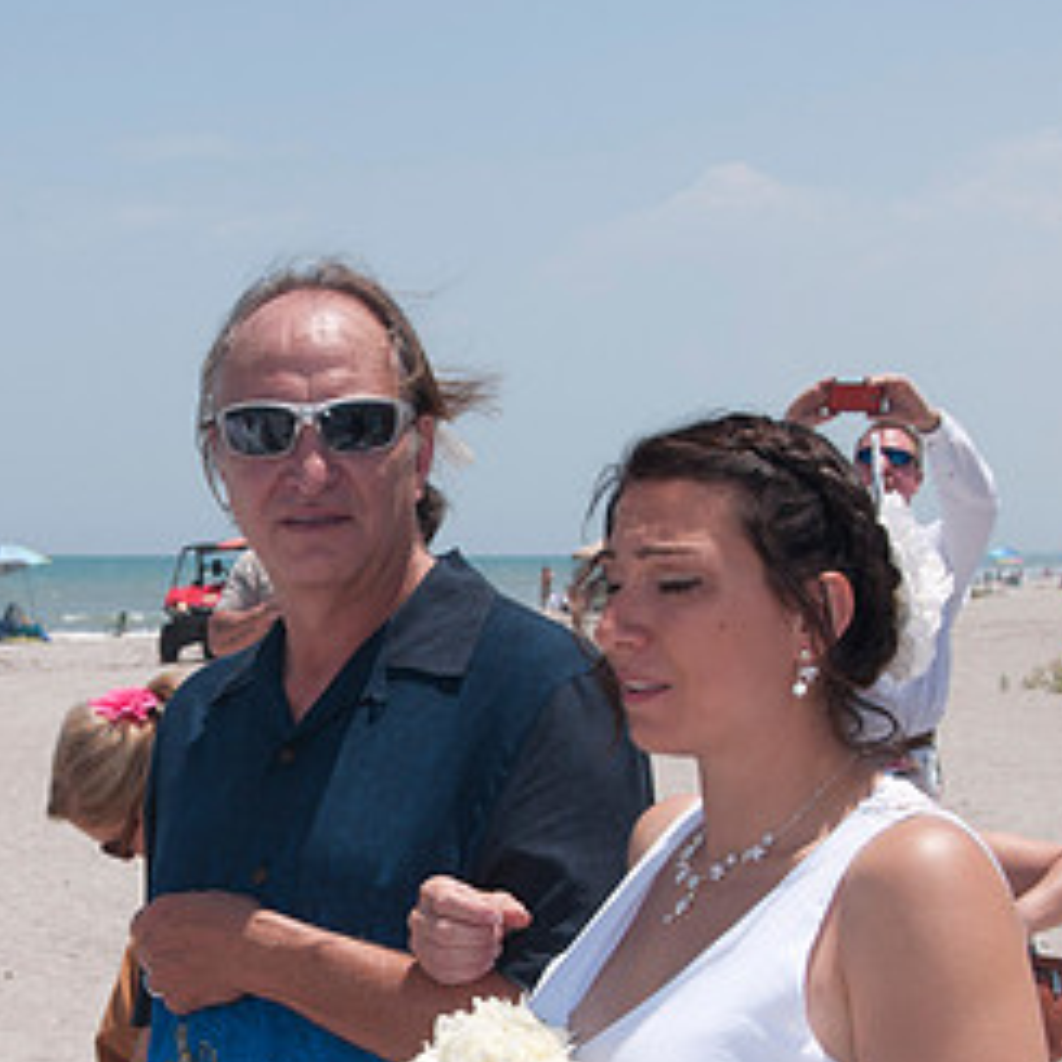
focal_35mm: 119
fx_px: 4130
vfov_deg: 14.6
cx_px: 230
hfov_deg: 14.6
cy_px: 714
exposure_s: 1/250
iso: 100
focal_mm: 38
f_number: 11
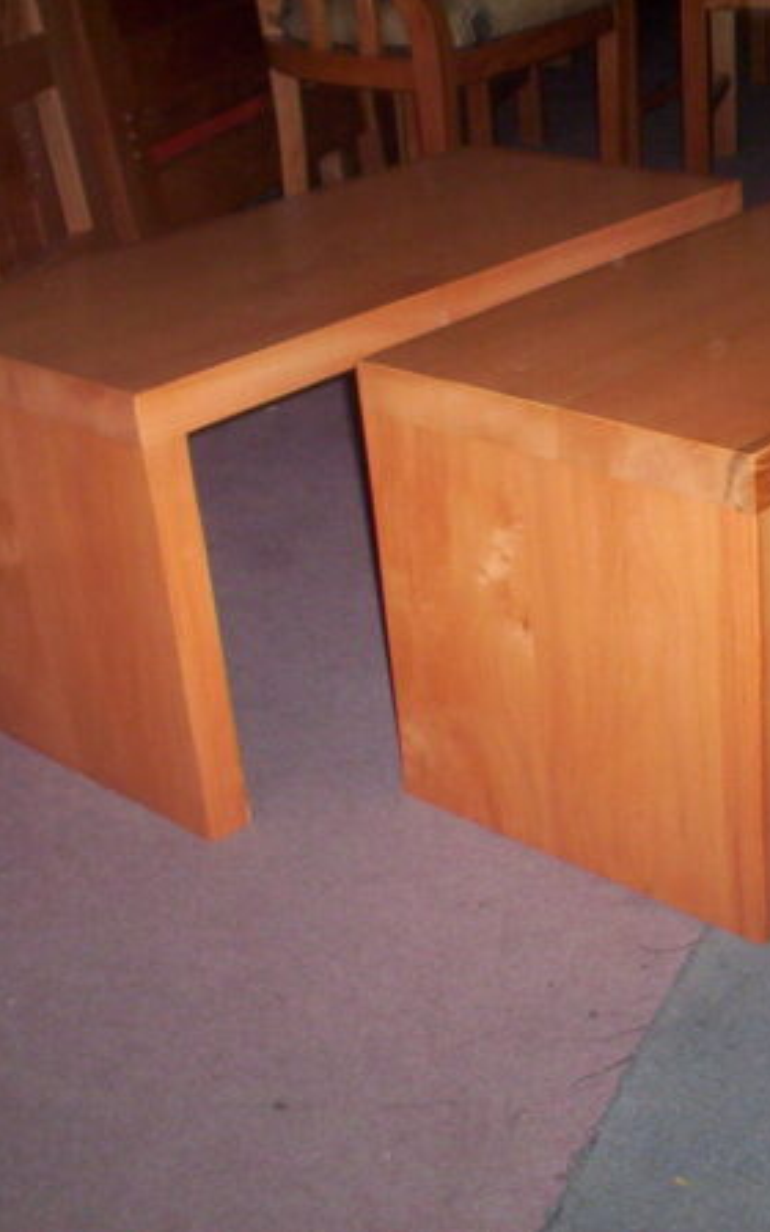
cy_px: 616
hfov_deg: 23.5
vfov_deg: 37.5
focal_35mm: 54
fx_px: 1813
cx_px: 644
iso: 140
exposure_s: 1/60
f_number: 4.5
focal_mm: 4.99
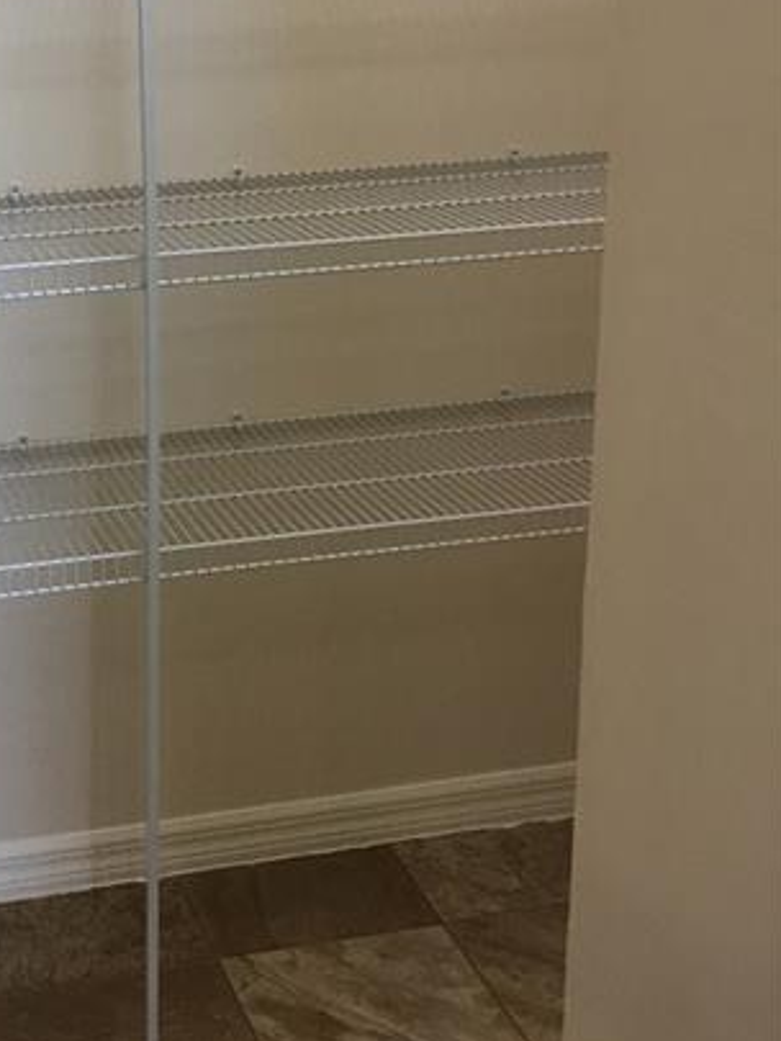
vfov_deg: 34.2
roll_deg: +1.3
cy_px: 254
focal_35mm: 55
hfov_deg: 25.6
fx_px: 1654
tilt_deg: -14.5
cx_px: 49
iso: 50
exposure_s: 1/33
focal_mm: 4.15
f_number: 2.2
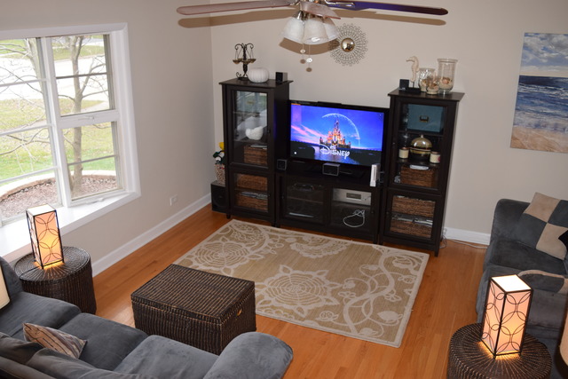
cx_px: 284
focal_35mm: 33
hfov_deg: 57.2
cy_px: 190
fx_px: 521
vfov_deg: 40.0
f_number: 4.5
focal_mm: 22
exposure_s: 1/80
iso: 800
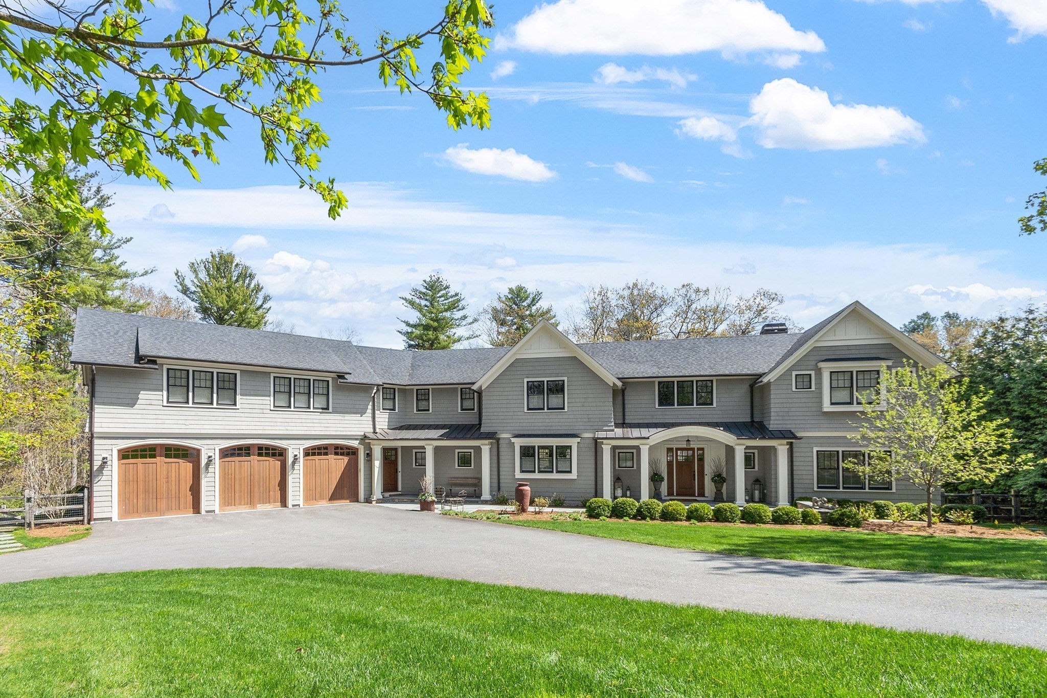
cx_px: 524
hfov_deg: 100.4
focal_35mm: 15
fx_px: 436
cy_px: 349
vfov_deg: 77.3
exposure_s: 1/200
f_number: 8
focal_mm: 10
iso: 100
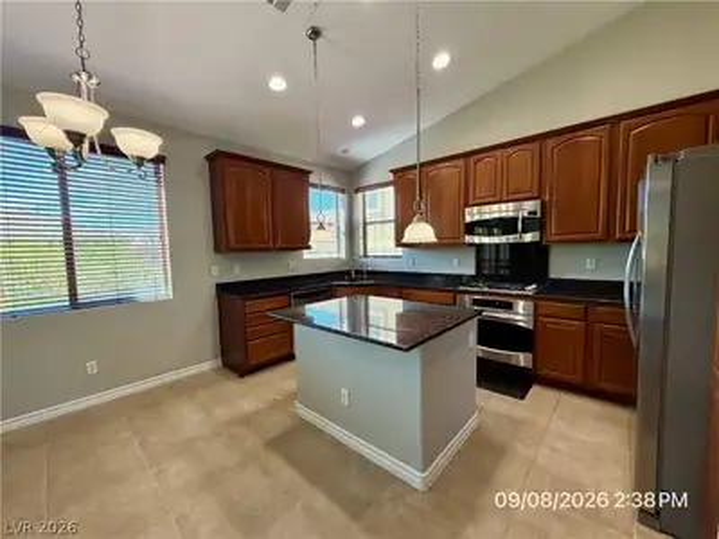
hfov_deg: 102.1
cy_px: 270
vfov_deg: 85.7
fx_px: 291
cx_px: 360
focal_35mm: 14
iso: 250
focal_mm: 2.22
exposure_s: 1/120
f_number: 2.2
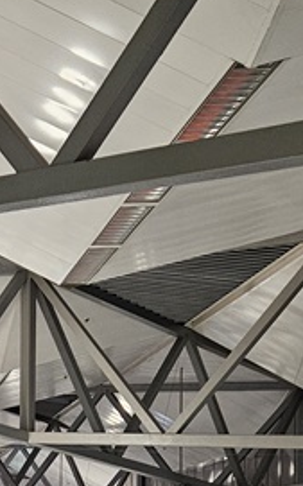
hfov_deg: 13.3
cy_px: 588
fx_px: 1191
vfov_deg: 21.4
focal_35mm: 90
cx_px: -204
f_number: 1.8
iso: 400
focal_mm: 5.4
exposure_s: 1/100
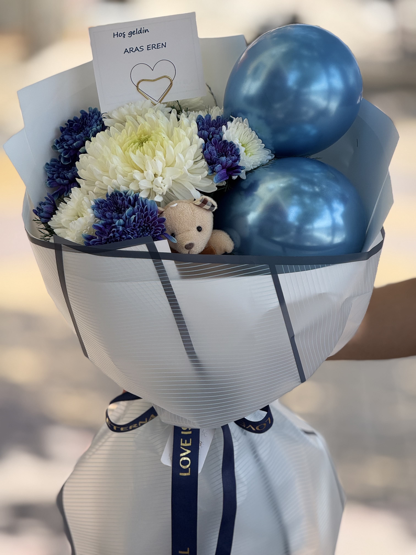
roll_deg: -1.9
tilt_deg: -11.0
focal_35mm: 120
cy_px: 278
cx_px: 208
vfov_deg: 16.4
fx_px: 1923
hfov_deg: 12.3
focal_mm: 15.66
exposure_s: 1/567
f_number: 2.8
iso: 50
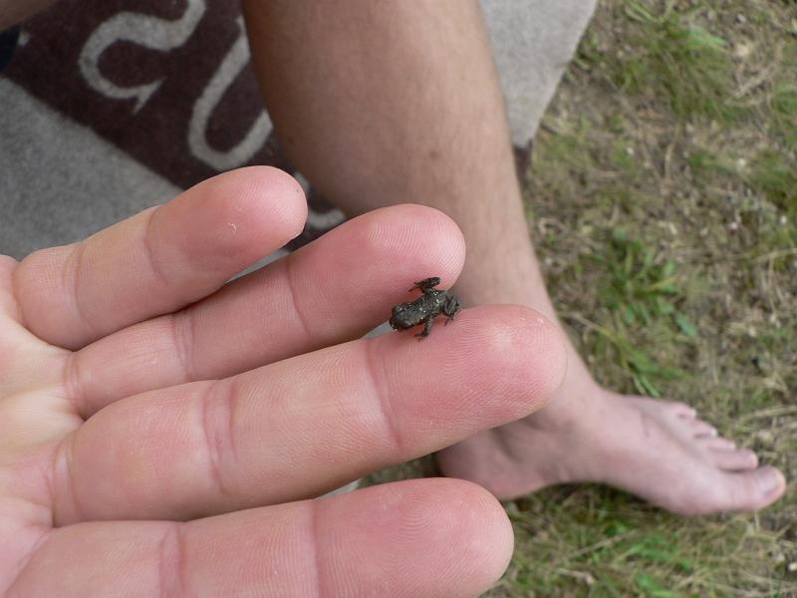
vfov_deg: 39.7
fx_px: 829
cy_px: 299
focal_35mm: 36
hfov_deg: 51.4
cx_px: 398
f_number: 4
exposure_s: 1/125
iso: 80
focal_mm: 6
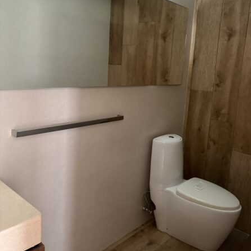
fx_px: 254
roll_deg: -3.2
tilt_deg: -6.8
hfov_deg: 52.5
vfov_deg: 52.3
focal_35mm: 31
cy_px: 104
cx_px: 126
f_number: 1.6
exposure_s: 1/31
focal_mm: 5.96
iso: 640
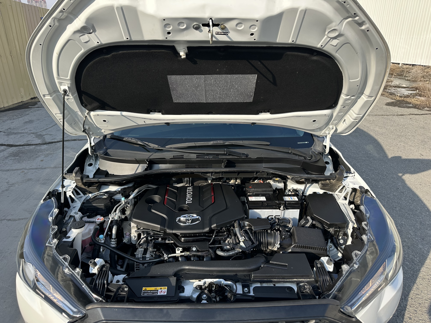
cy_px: 162
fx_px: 299
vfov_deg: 56.8
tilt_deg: -21.7
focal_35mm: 24
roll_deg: +1.4
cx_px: 216
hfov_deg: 71.6
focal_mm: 6.86
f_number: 1.78
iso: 80
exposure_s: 1/1412
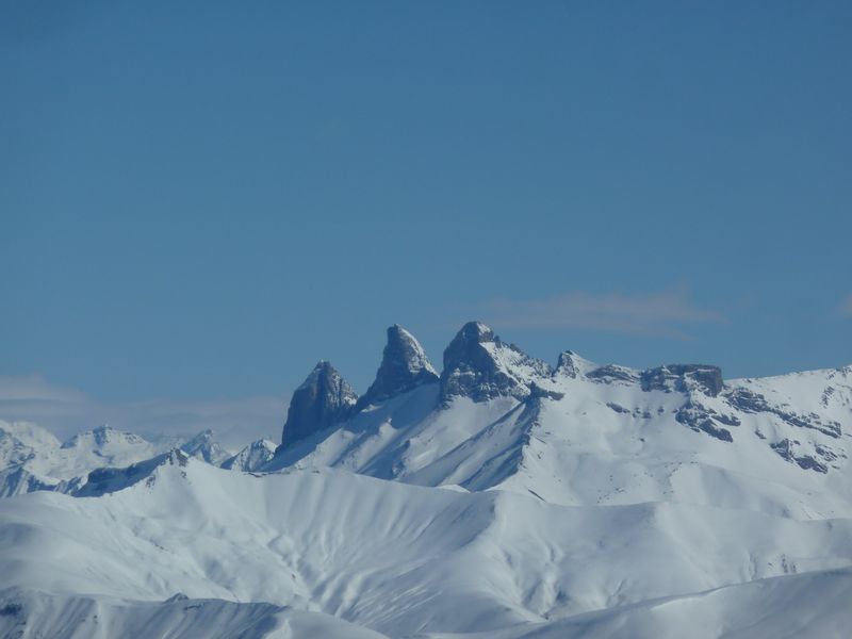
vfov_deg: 5.0
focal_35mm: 300
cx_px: 426
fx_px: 7384
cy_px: 320
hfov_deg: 6.6
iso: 80
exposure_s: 1/1600
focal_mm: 49.2
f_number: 6.3
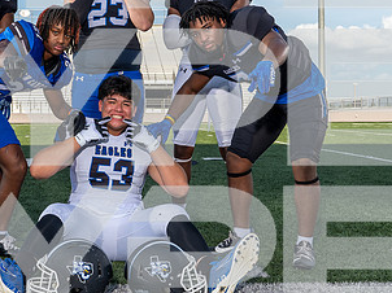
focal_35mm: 61
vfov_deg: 23.9
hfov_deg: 31.2
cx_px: 106
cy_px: 98
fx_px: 690
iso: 160
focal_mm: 33
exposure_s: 1/250
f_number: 10
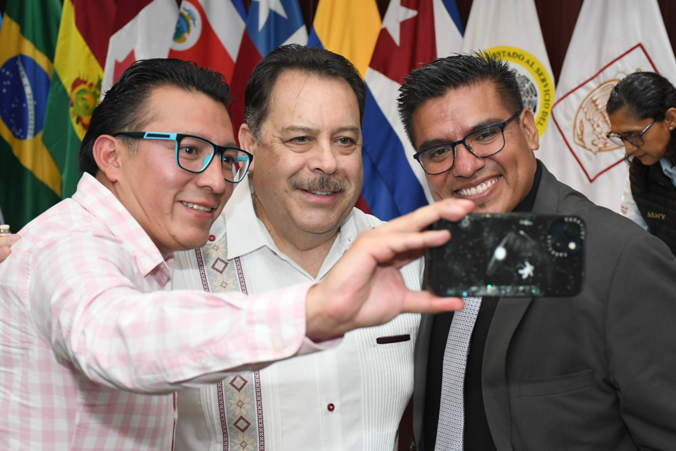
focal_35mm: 67
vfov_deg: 20.3
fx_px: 1258
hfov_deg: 30.1
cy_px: 226
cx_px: 338
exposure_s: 1/100
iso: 2500
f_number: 6.3
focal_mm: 45
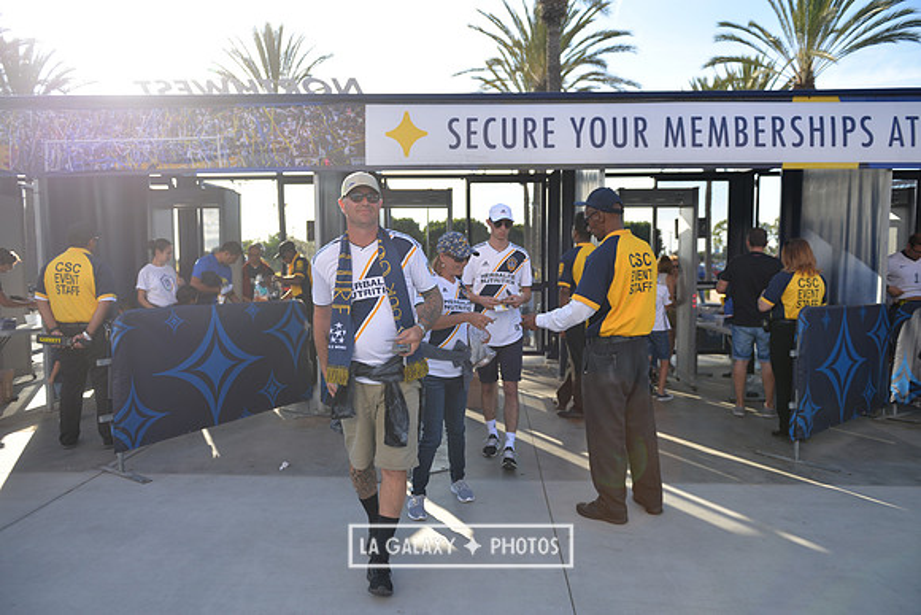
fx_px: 614
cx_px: 460
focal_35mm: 24
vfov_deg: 53.2
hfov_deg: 73.7
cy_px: 308
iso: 100
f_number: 2.8
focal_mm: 24
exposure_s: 1/800
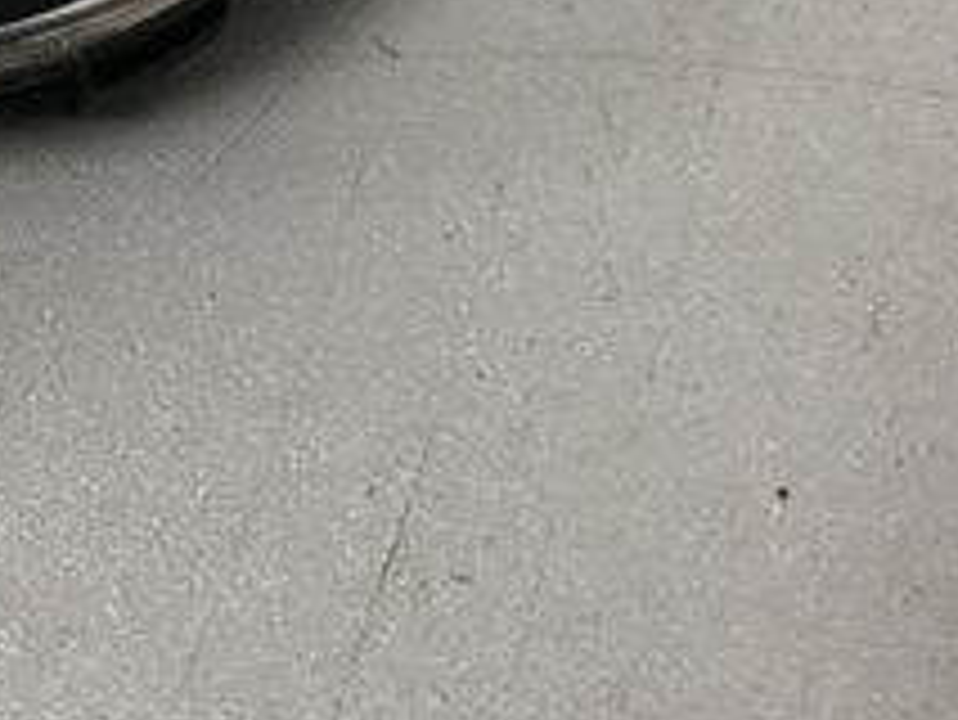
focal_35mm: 84
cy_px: -248
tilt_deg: -55.6
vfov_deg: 16.5
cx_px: -67
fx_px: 2326
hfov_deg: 22.1
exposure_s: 1/25
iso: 32
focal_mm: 4
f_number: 1.8
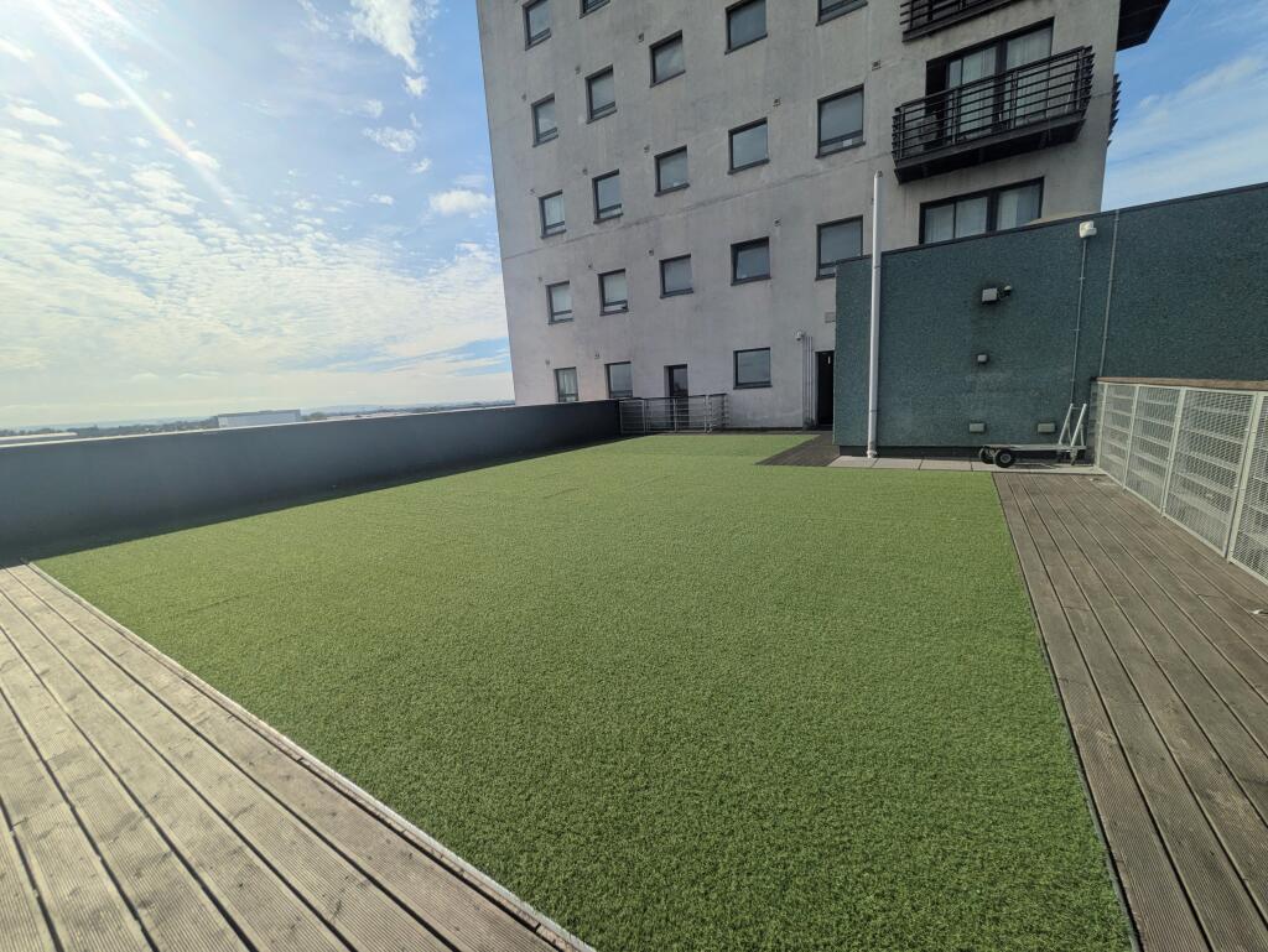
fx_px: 513
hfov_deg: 102.0
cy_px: 476
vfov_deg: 85.7
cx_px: 634
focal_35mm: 14
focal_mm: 1.83
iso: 46
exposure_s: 1/5650
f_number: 2.2
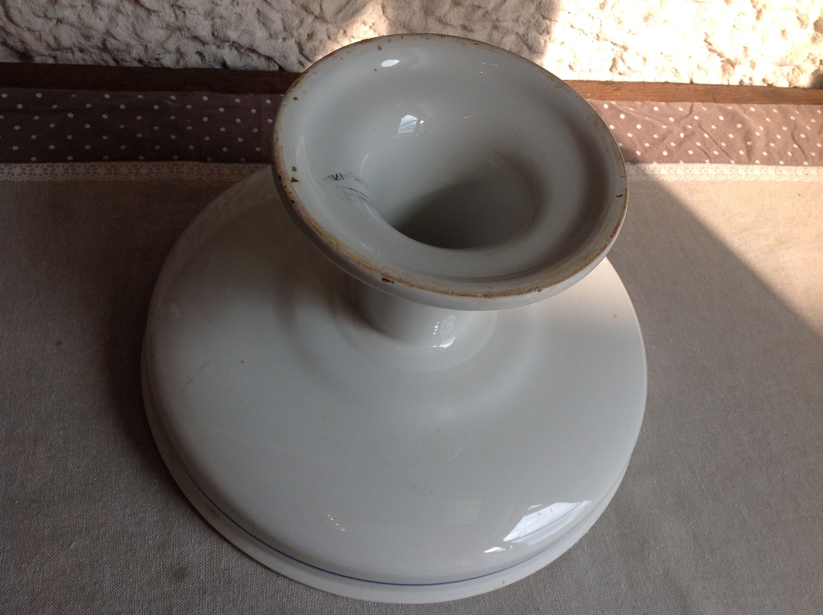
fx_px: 831
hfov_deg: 52.7
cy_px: 308
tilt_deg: -54.4
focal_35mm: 35
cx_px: 412
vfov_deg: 40.6
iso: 50
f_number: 2.4
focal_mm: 4.28
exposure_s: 1/161
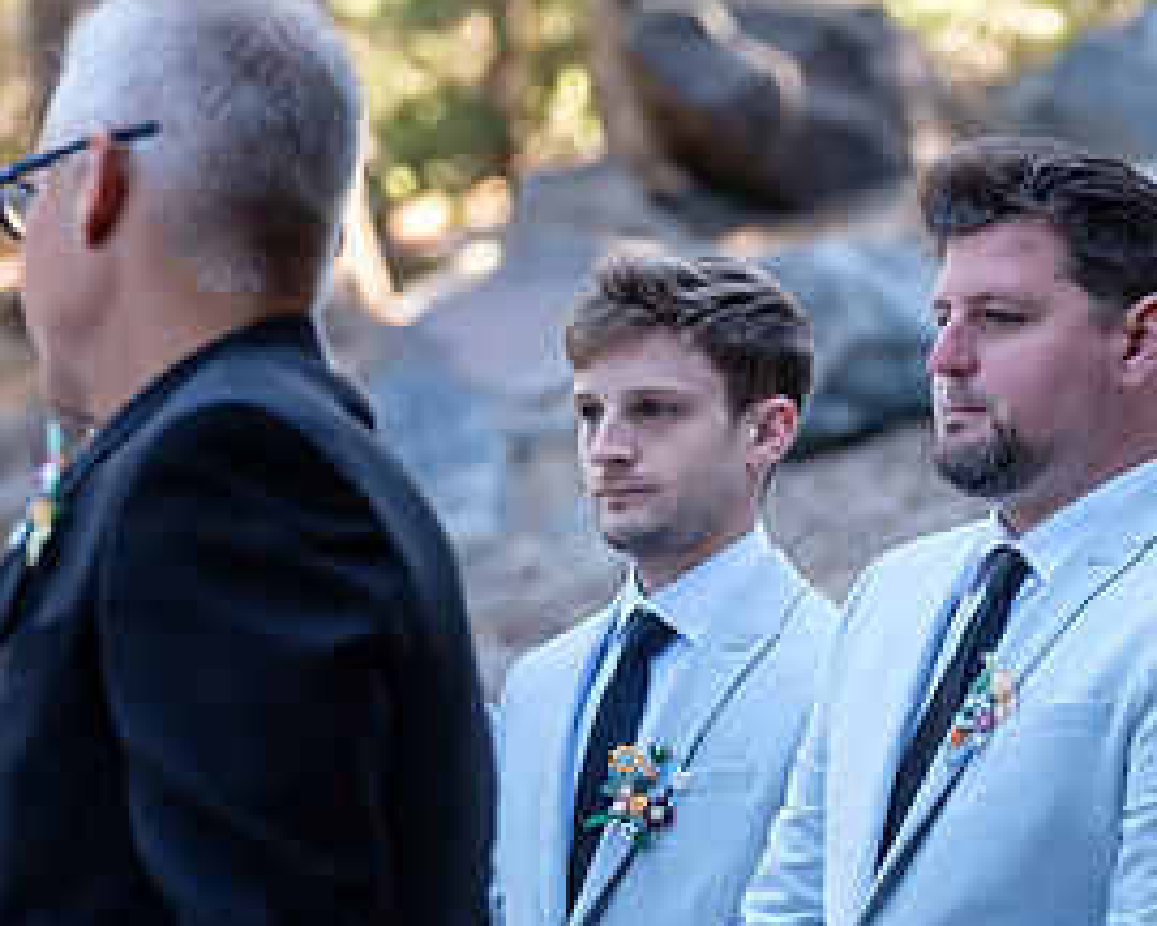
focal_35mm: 244
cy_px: 469
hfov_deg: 7.9
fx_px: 8355
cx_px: 891
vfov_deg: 6.3
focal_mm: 80.4
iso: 1000
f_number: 2.8
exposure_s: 1/300
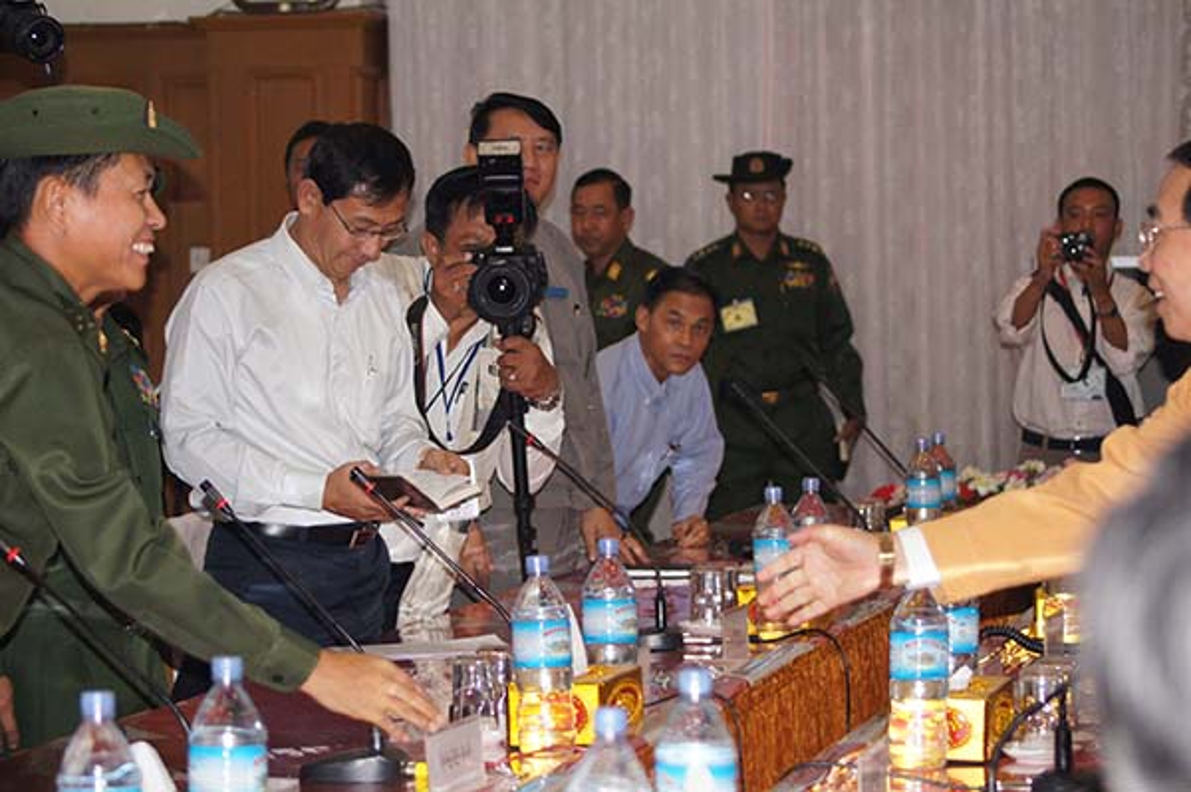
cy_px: 396
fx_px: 3719
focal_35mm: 112
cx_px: 596
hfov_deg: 18.2
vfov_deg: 12.2
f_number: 4.5
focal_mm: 75
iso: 800
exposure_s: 1/125
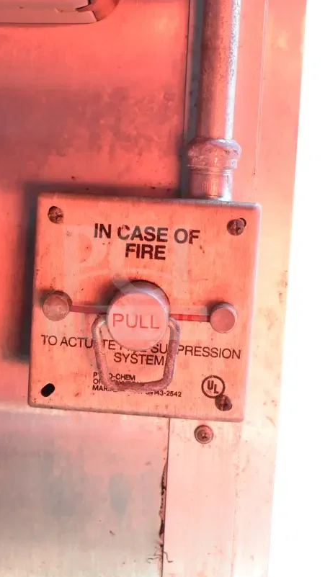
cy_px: 282
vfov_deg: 37.5
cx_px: 125
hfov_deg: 21.6
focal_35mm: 56
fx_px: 851
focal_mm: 31
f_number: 10
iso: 6400
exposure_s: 1/400
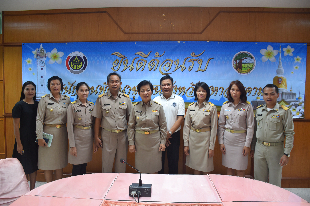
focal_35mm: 27
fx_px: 232
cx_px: 155
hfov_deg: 67.4
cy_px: 103
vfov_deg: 47.9
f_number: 4
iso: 640
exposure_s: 1/60
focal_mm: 18
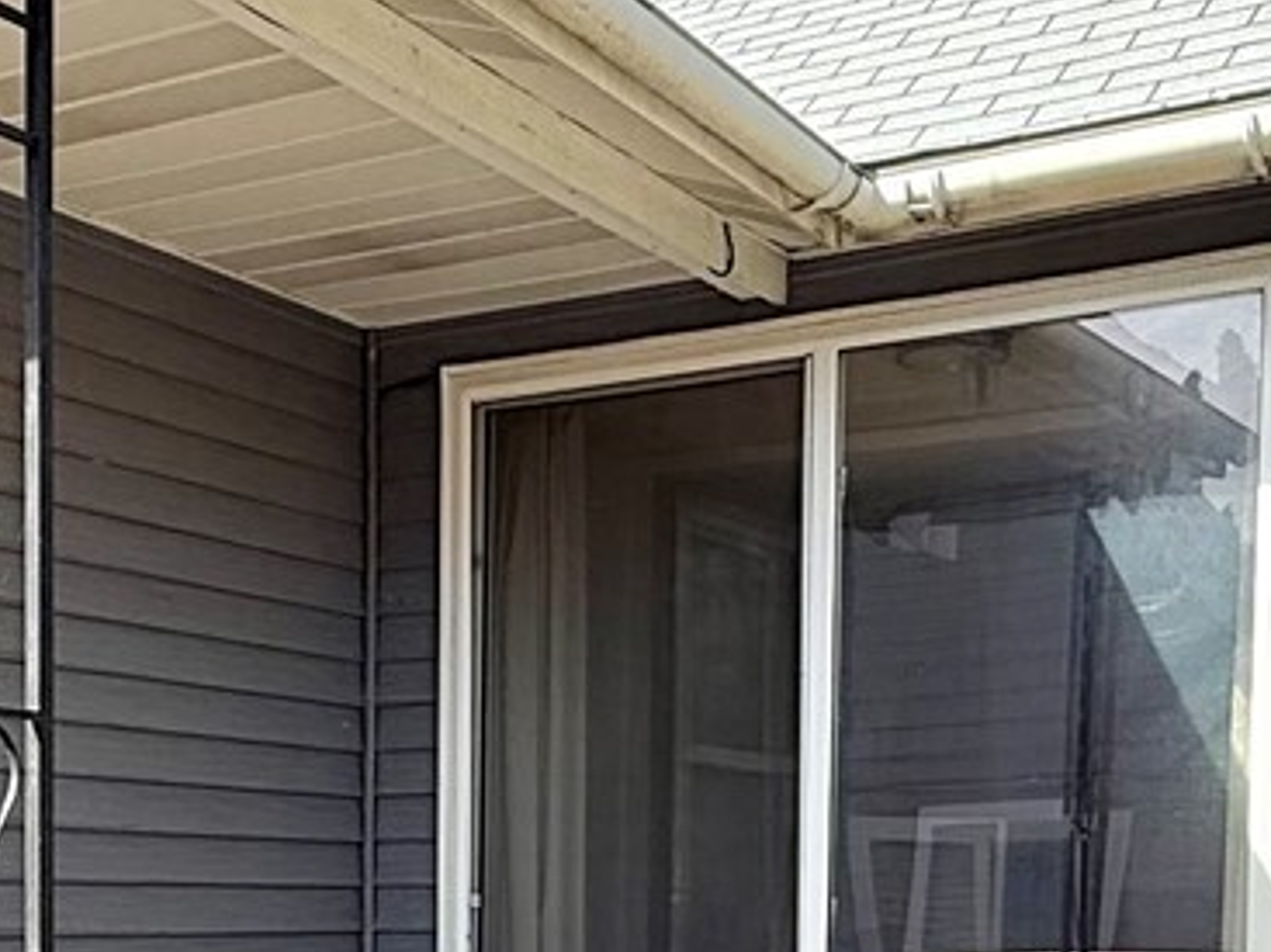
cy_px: 1018
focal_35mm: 61
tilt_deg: -2.4
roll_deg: -0.2
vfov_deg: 22.8
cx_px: 481
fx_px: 2239
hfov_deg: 31.6
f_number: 2.2
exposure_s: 1/619
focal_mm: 2.22
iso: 64
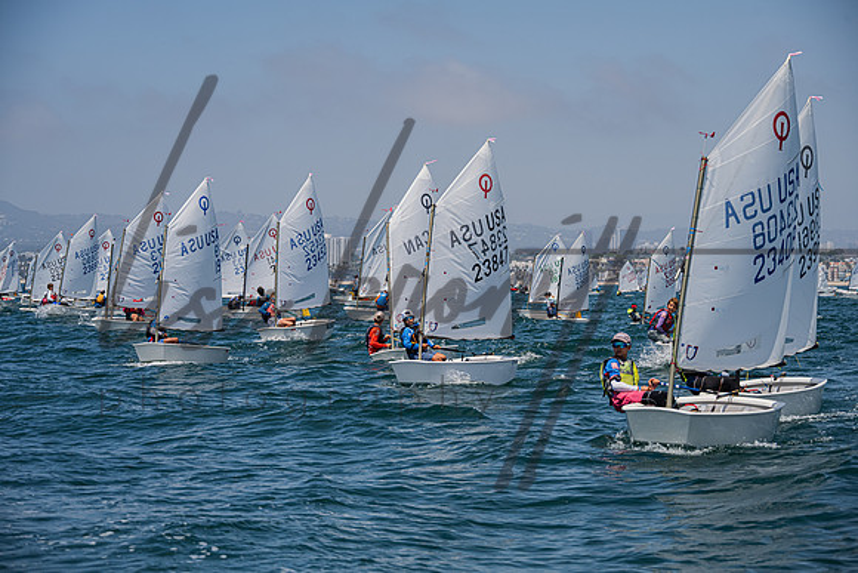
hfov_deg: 19.2
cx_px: 432
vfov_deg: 12.9
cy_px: 287
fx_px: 2536
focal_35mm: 106
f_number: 6.3
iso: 250
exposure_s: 1/1250
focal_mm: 105
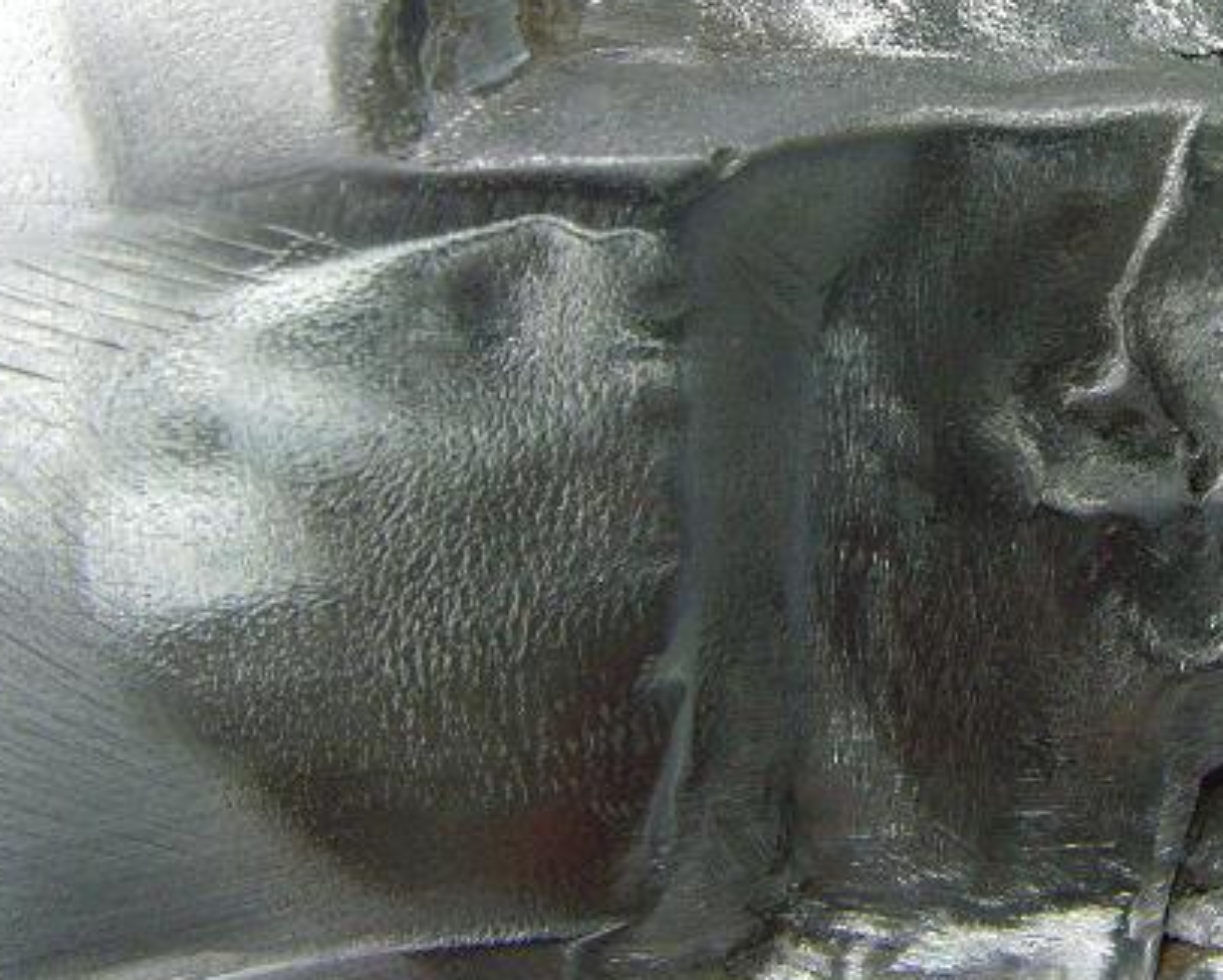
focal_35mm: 75
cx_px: 1063
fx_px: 2715
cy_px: 292
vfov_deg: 20.3
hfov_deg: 24.8
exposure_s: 1/45
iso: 200
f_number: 3.5
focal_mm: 6.6
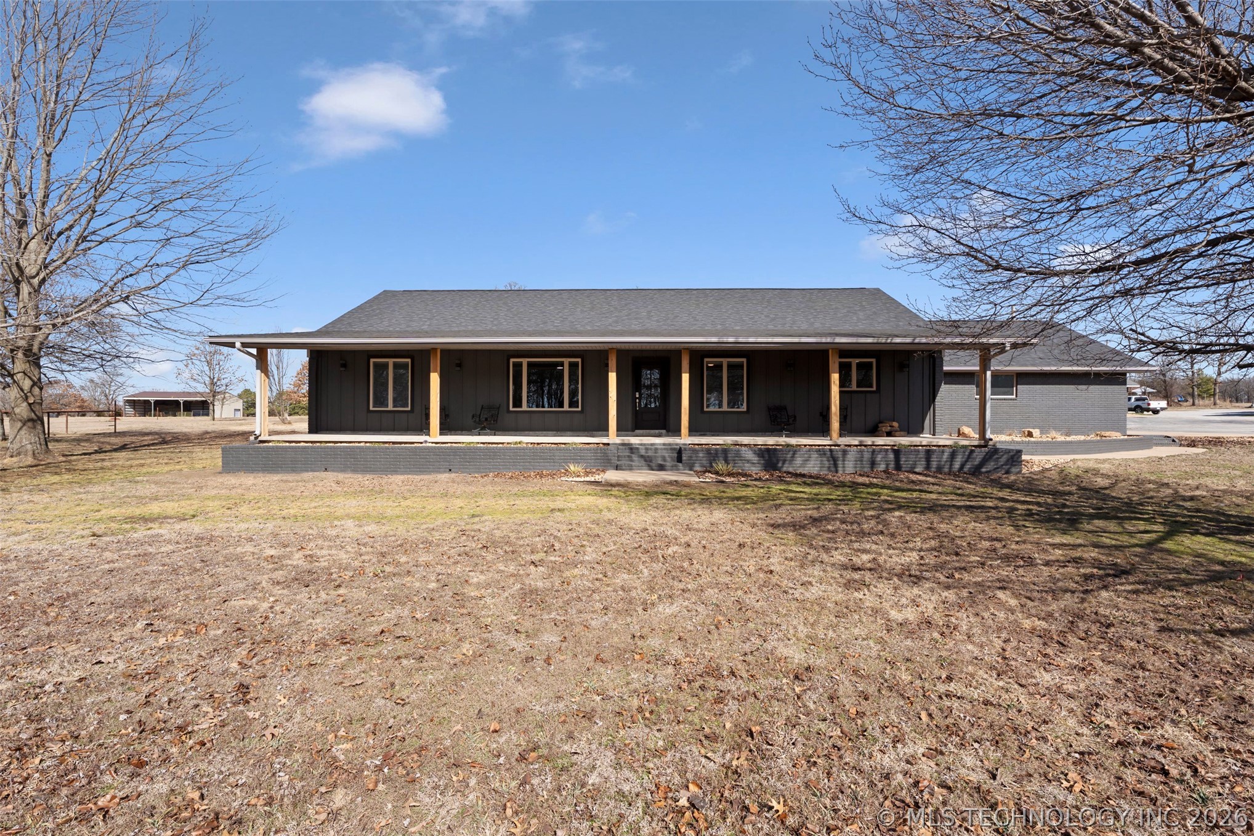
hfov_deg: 96.7
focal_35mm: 16
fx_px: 557
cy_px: 418
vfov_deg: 73.7
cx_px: 627
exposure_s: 1/250
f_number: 8
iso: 125
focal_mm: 16
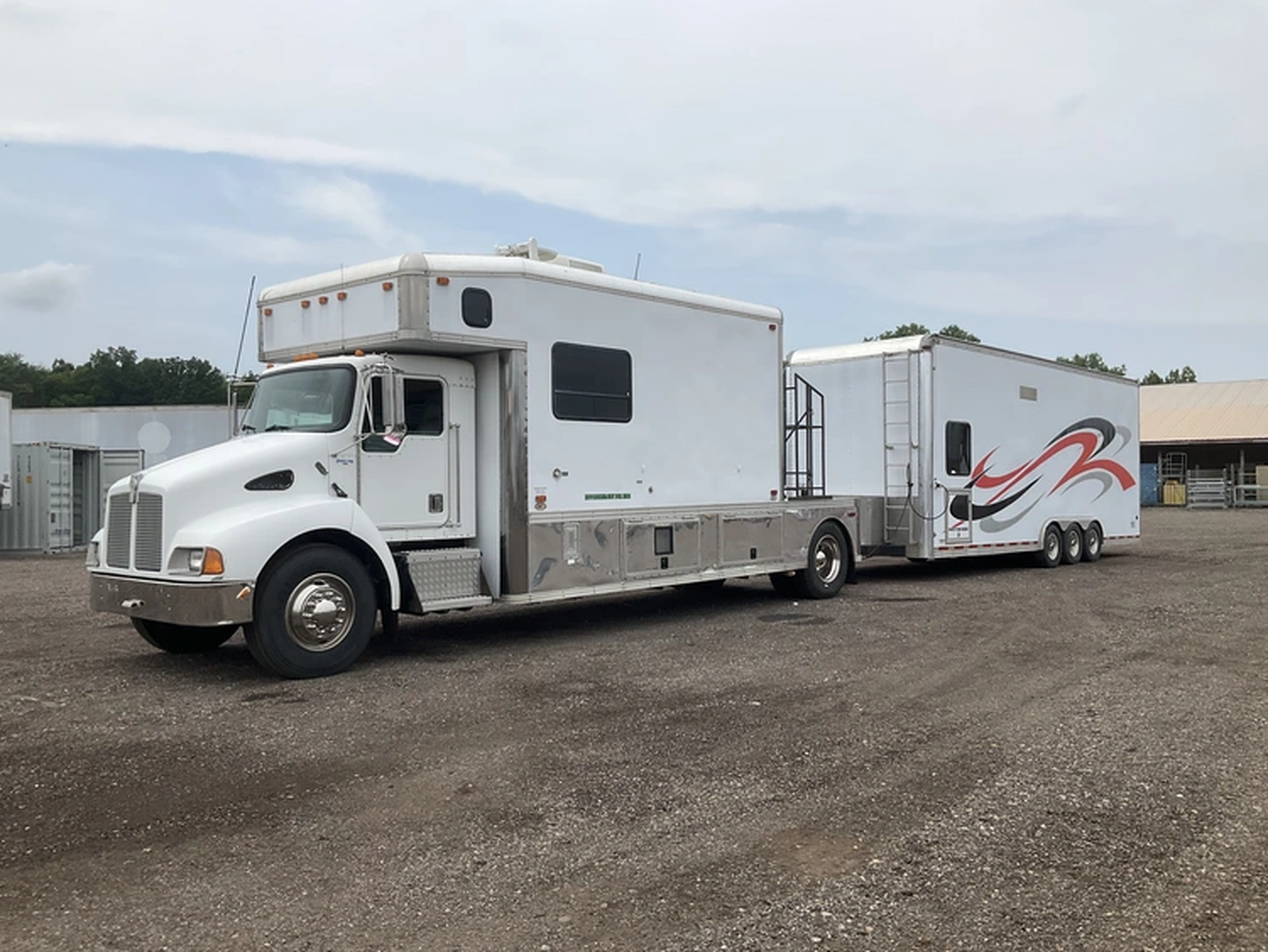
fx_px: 1063
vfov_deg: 48.3
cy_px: 476
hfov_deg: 61.6
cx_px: 634
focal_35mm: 29
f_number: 1.8
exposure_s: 1/2227
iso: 25
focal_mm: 3
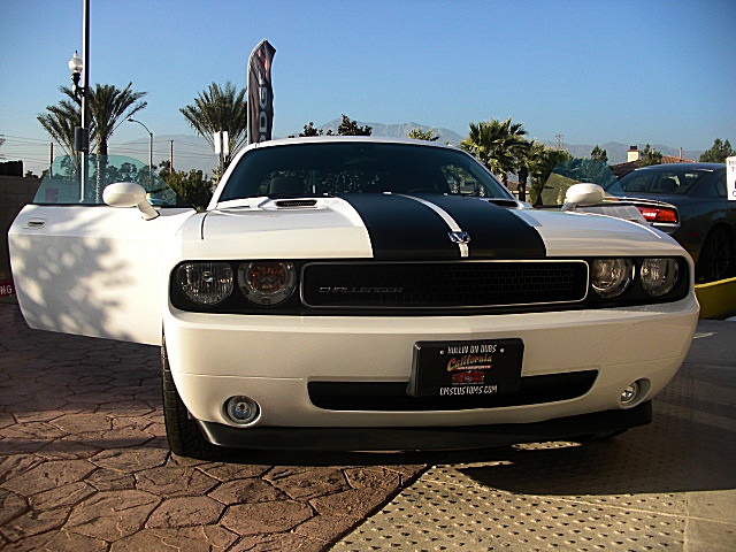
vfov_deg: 39.7
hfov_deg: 51.4
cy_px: 276
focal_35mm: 36
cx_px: 368
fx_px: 765
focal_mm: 6.3
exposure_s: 1/640
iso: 50
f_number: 2.8
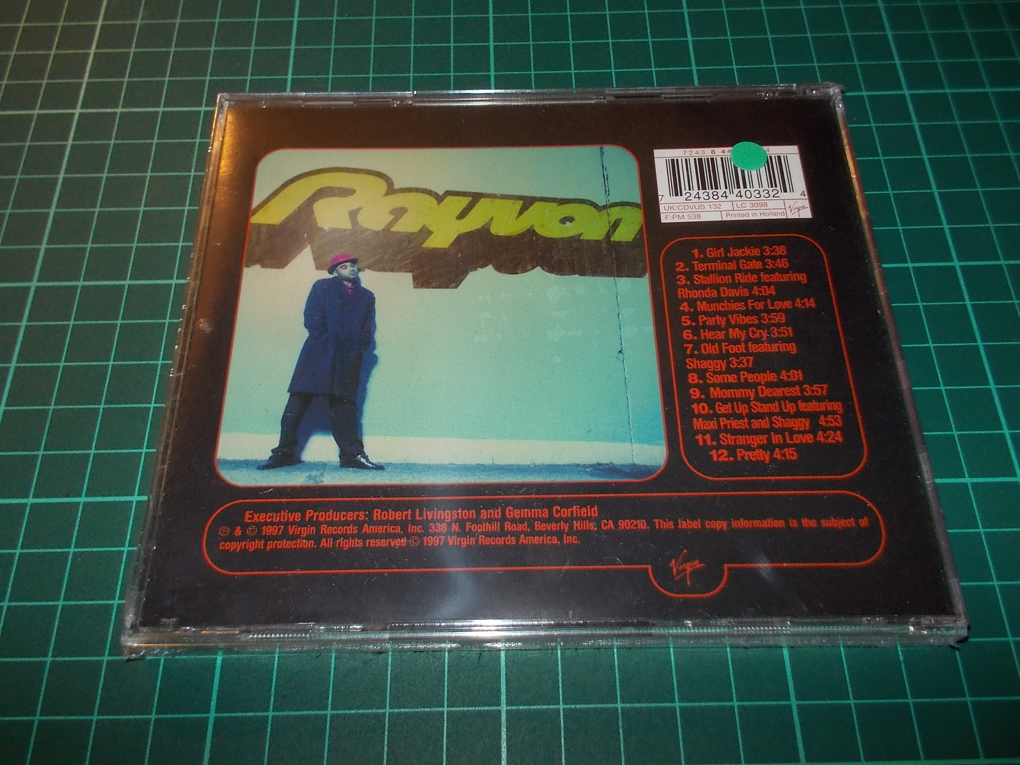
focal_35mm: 29
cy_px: 382
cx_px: 510
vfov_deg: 48.2
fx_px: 855
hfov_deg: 61.7
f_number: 3.3
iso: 200
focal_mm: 4.1
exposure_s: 1/30
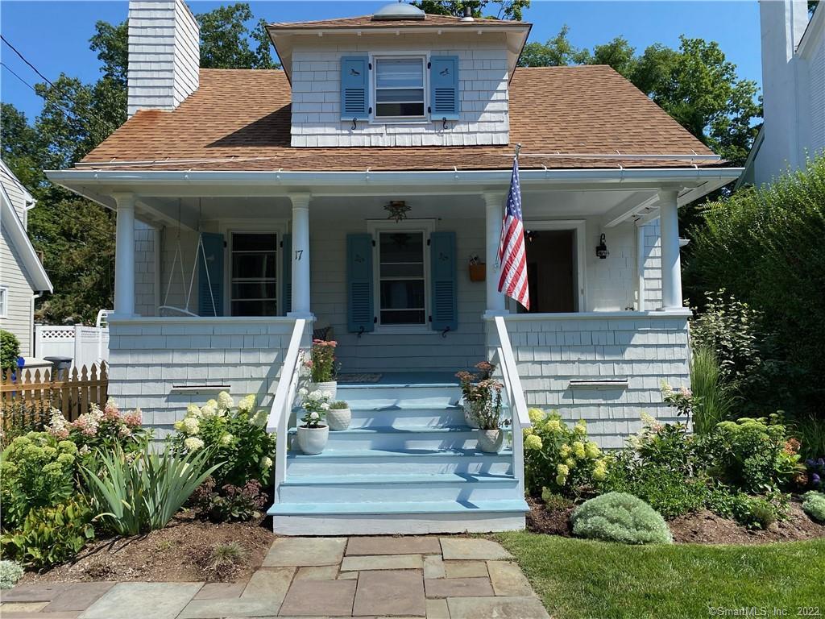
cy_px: 310
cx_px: 412
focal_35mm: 26
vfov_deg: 53.1
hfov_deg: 67.3
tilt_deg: +3.7
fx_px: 620
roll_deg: -0.4
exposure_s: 1/2410
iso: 32
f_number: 1.8
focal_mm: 4.25
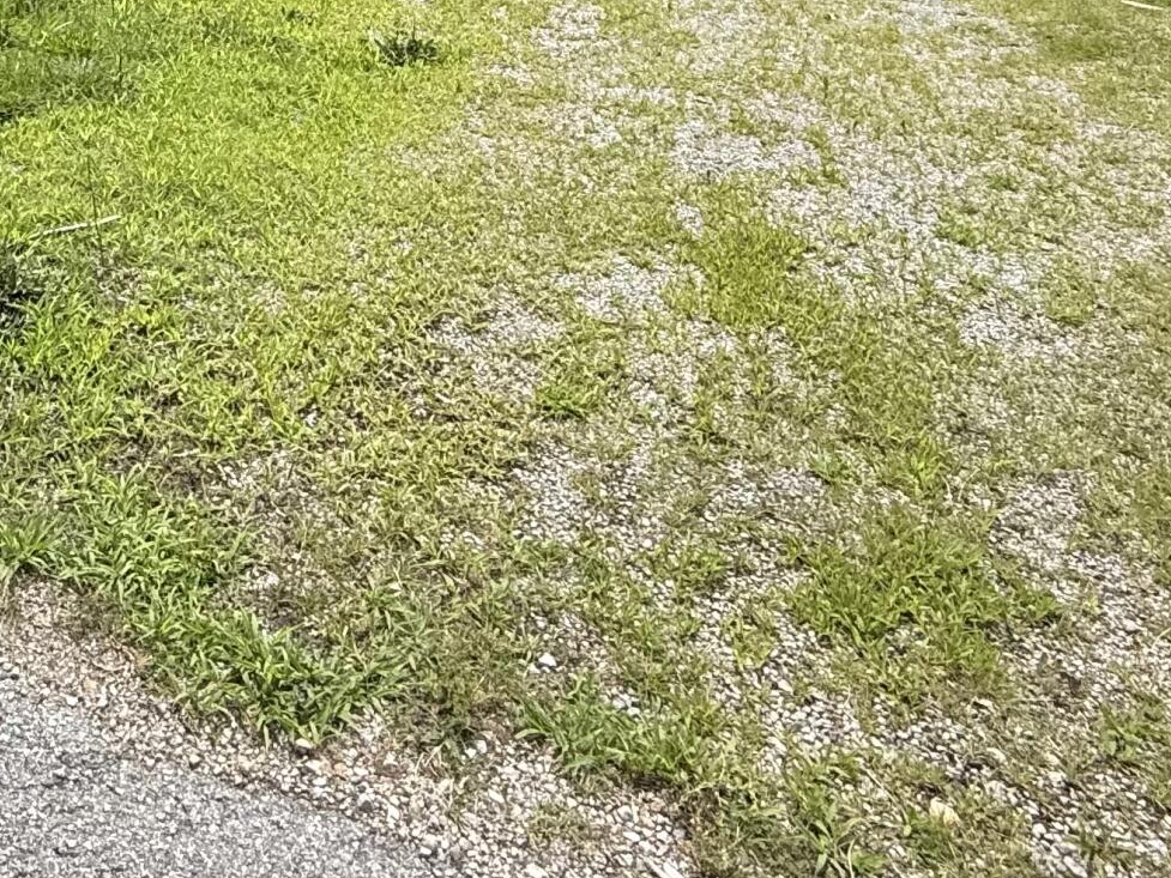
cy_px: -260
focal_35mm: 43
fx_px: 1455
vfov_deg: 27.9
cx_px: 158
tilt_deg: -4.6
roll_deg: +0.8
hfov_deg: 41.1
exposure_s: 1/1572
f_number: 2.2
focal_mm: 2.22
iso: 64
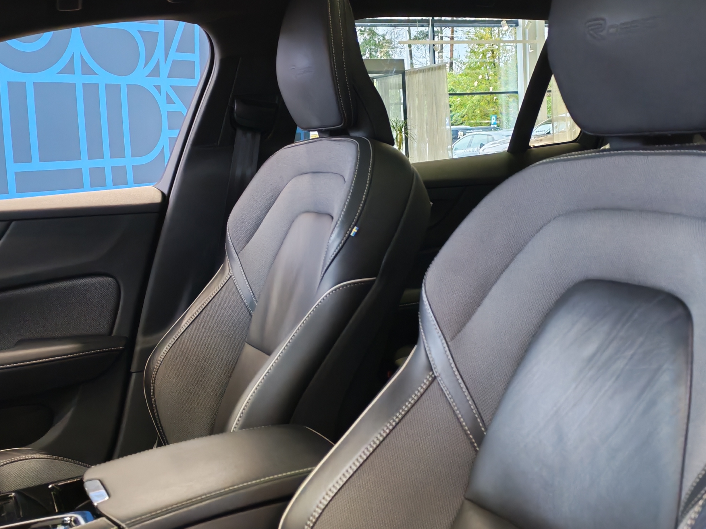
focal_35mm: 50
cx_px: 341
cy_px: 203
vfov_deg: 29.0
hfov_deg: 38.2
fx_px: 1020
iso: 2500
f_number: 1.9
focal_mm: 6.12
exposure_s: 1/50
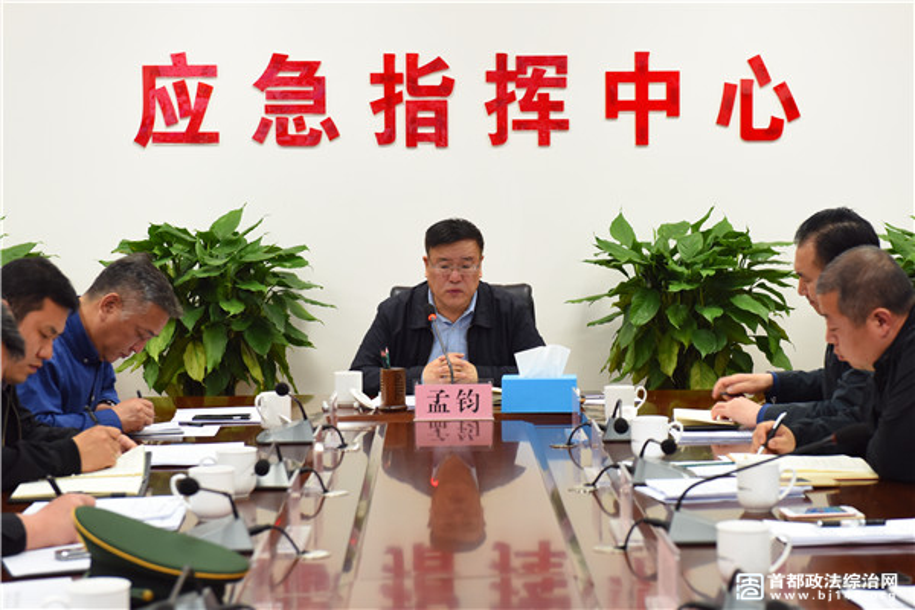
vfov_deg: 19.5
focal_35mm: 70
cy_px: 305
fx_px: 1779
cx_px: 458
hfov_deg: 28.8
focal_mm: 70
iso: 1250
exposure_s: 1/80
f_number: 4.5
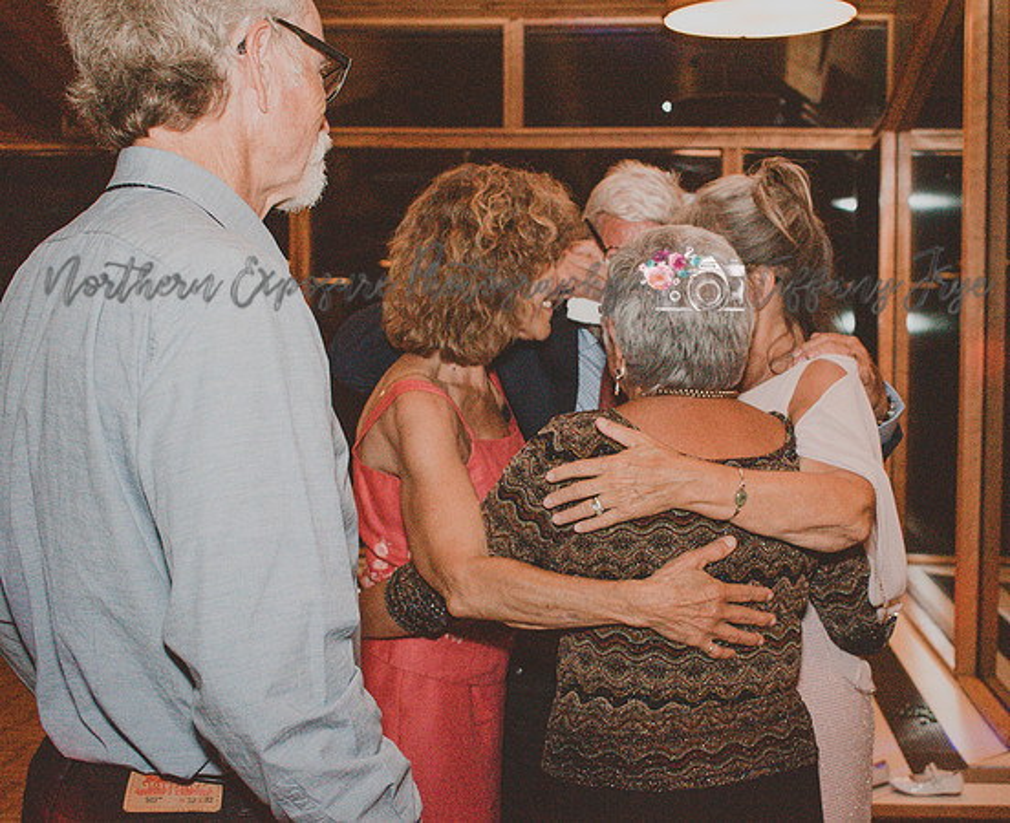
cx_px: 618
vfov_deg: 30.8
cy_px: 412
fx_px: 1493
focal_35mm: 50
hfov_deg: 37.2
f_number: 4.2
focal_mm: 29
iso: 6400
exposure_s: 1/60
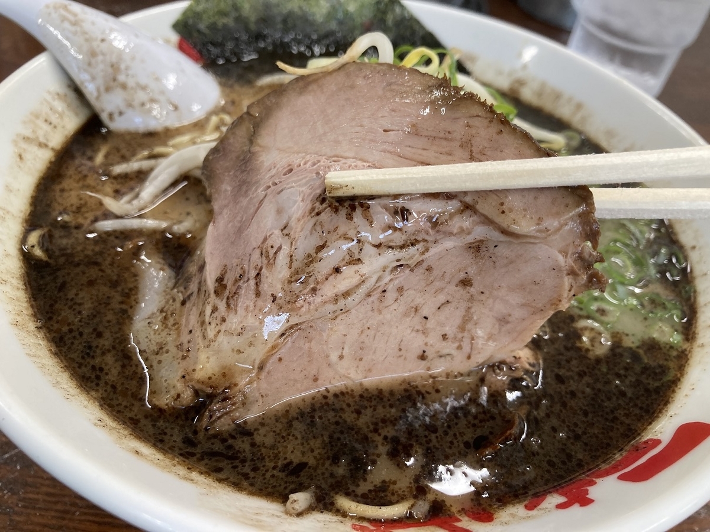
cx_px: 355
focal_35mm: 28
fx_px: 574
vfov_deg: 49.7
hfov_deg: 63.4
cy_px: 266
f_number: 1.8
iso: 80
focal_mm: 3.99
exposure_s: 1/60
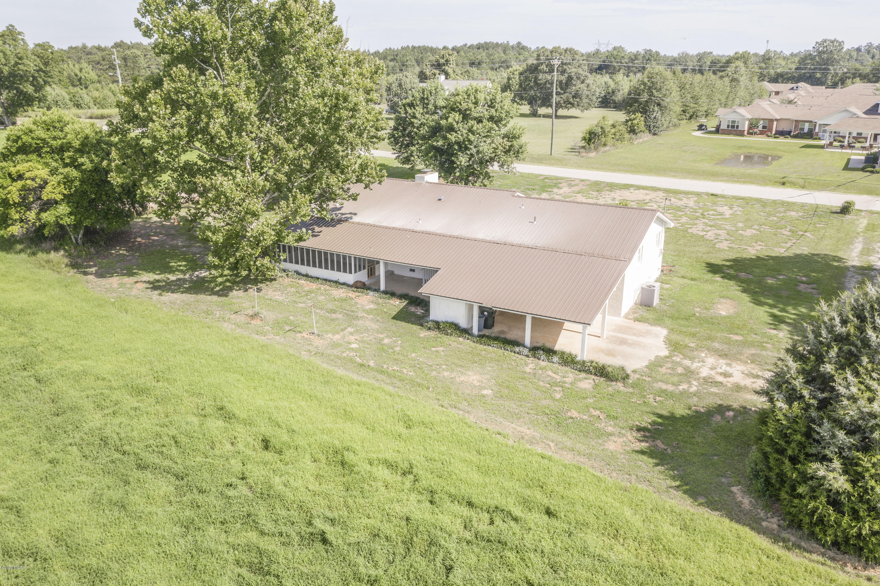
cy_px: 293
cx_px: 440
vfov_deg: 46.4
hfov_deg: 65.5
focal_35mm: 28
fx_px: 684
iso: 100
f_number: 5.6
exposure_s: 1/60
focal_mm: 10.26
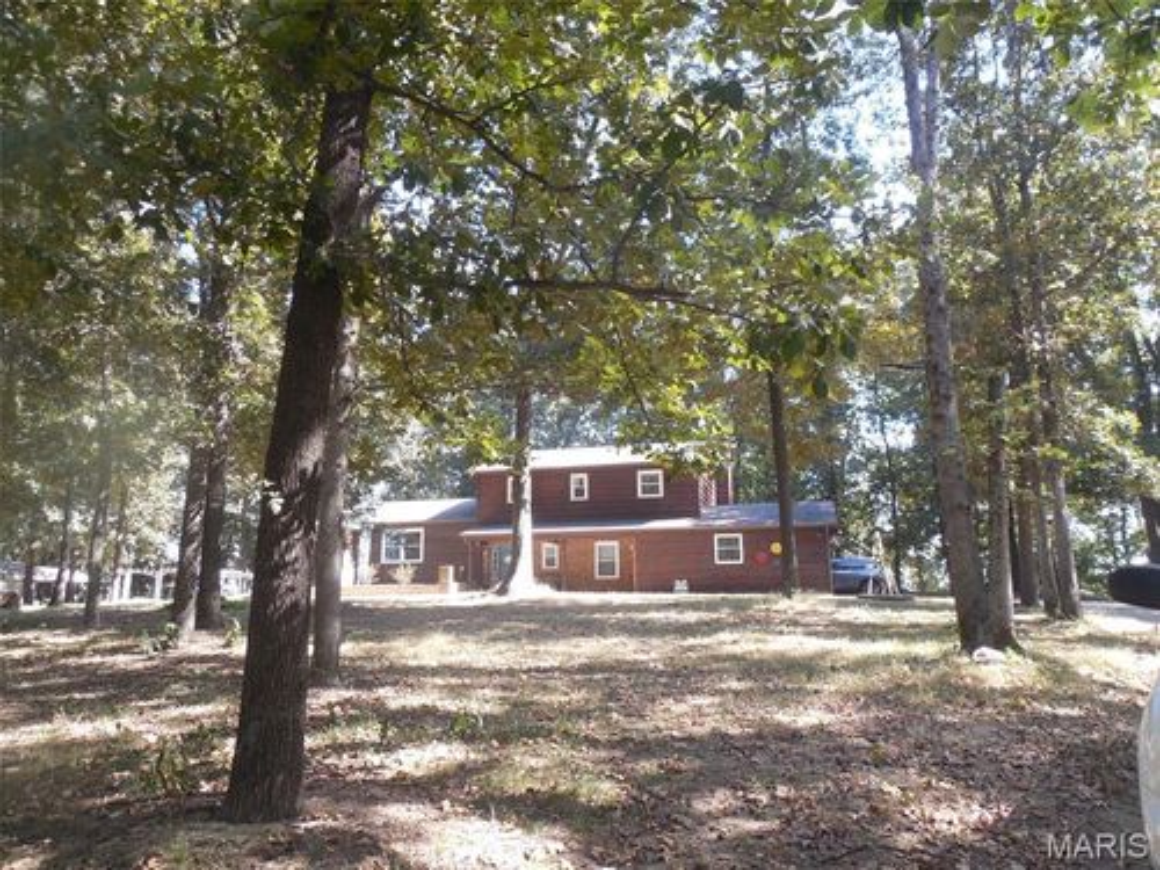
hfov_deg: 69.4
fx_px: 838
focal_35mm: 25
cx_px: 580
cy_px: 435
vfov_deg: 54.9
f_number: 3.3
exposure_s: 1/80
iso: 125
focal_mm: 4.5
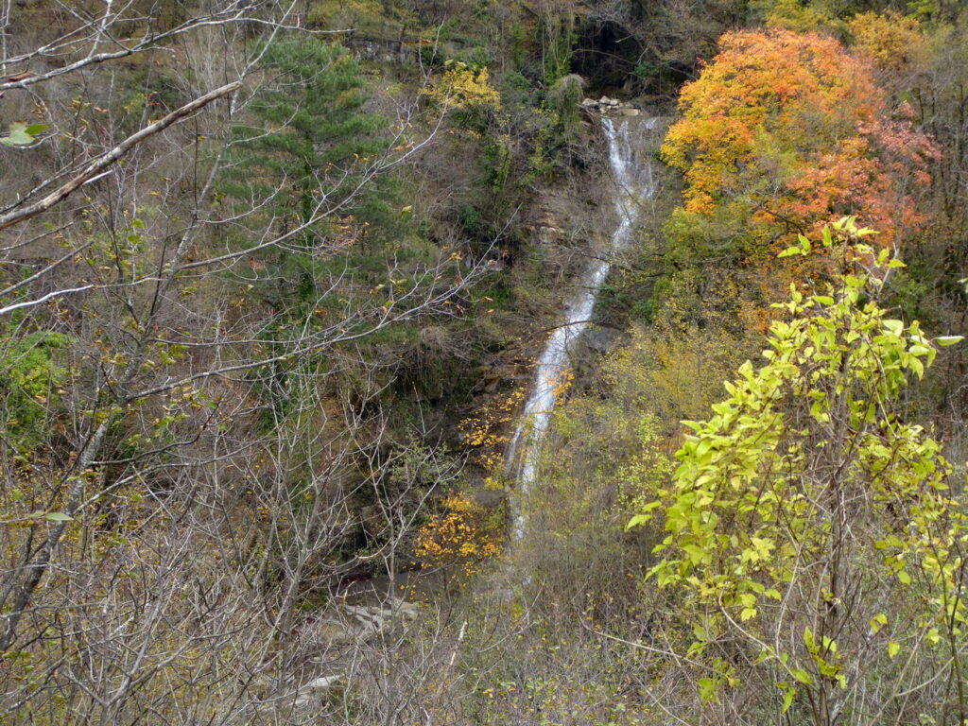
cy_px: 363
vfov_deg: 25.7
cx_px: 484
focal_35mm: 57
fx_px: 1594
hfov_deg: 33.8
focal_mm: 10.3
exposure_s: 1/60
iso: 125
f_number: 4.2
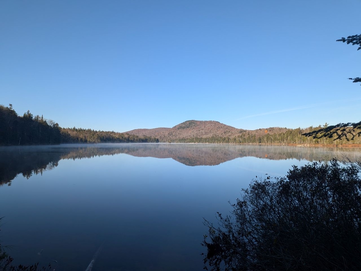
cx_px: 180
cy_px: 136
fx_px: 250
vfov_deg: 56.8
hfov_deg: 71.6
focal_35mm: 24
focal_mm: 4.53
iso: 32
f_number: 1.7
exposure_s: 1/1106
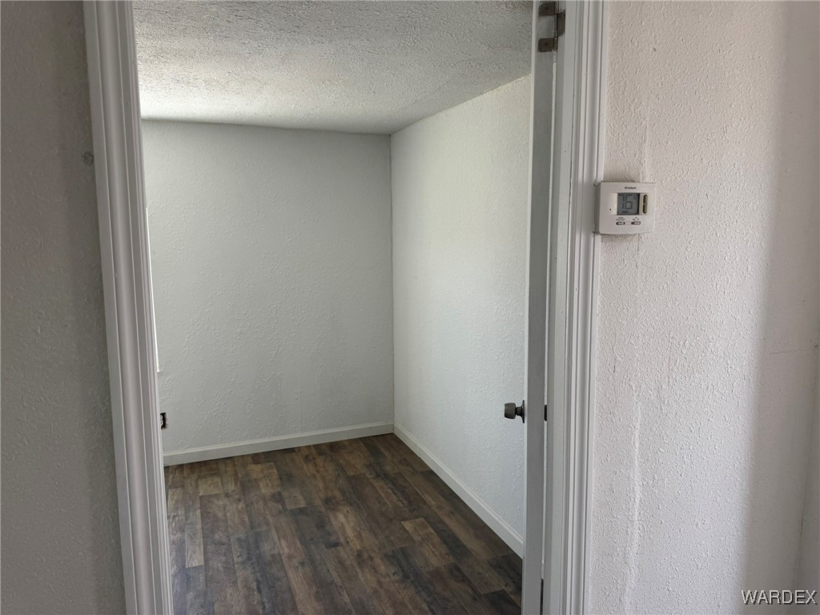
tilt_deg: -8.0
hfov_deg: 71.6
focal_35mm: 24
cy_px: 308
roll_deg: +0.9
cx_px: 410
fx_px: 569
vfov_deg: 56.8
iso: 64
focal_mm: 6.76
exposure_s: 1/121
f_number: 1.78
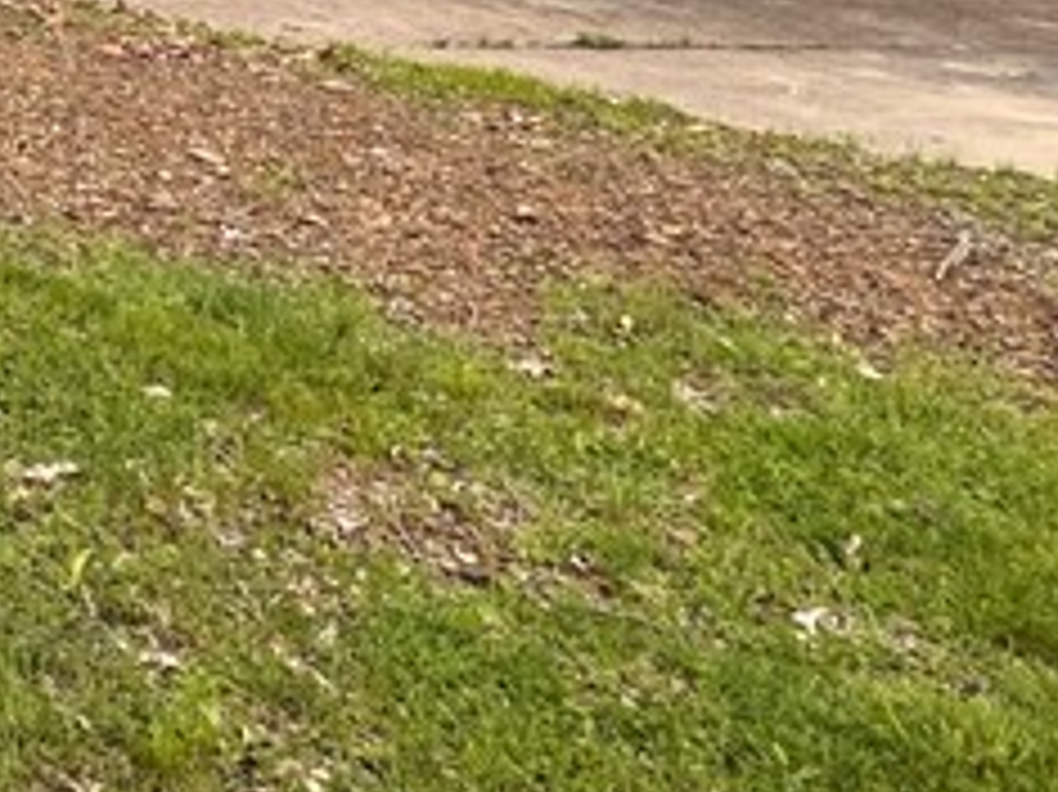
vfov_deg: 20.7
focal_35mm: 61
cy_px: -374
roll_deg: +0.1
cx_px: -599
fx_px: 1863
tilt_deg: +0.5
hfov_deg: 23.8
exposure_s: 1/390
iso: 40
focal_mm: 2.22
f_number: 2.2
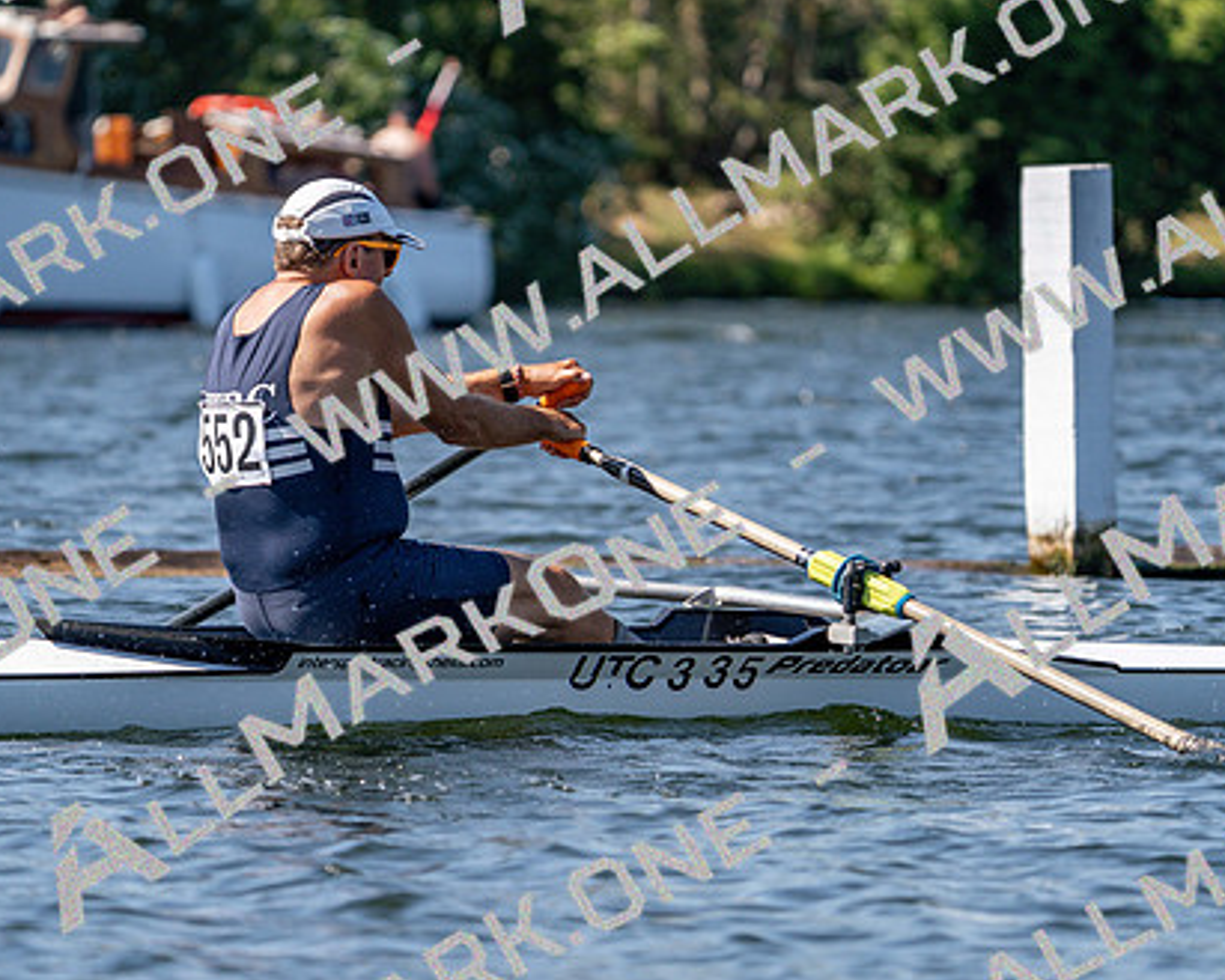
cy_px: 472
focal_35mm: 364
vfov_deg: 4.3
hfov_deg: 5.3
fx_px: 13200
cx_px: 656
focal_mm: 275
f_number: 5.6
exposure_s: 1/1600
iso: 250
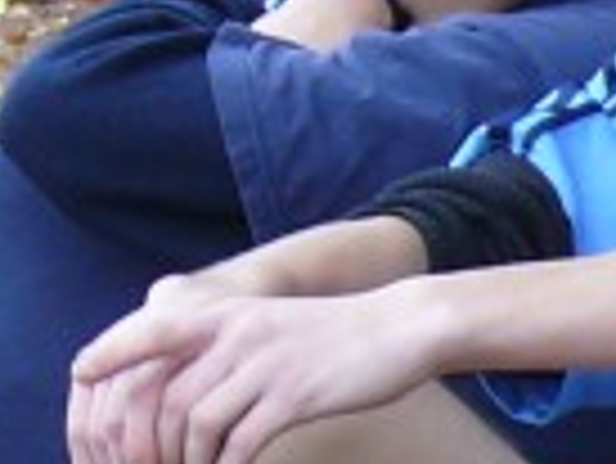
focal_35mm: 616
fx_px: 10971
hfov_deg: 3.2
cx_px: 585
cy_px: 464
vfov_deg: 2.4
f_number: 3.2
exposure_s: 1/50
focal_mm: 15.6
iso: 100
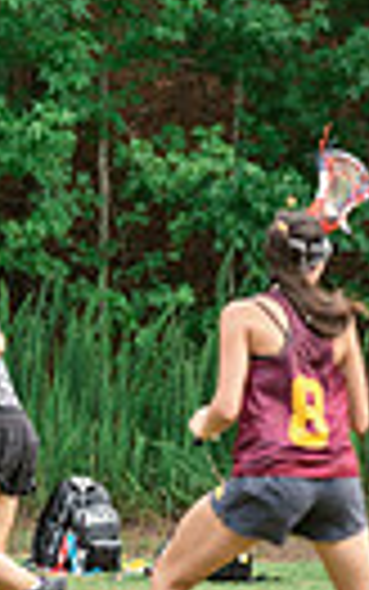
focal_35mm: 902
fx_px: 14498
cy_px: 453
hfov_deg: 1.5
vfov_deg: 2.3
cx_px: 1224
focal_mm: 200
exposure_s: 1/800
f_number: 3.5
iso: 250
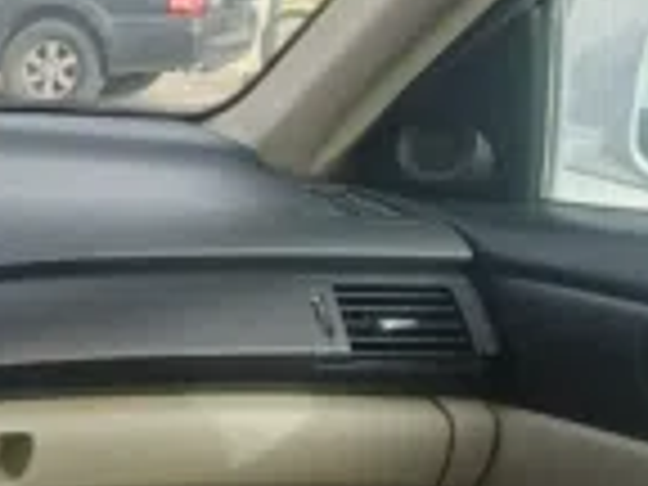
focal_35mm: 71
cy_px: 378
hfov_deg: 20.7
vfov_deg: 20.5
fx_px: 1329
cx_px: -464
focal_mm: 1.68
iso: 80
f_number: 2.2
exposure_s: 1/99.9
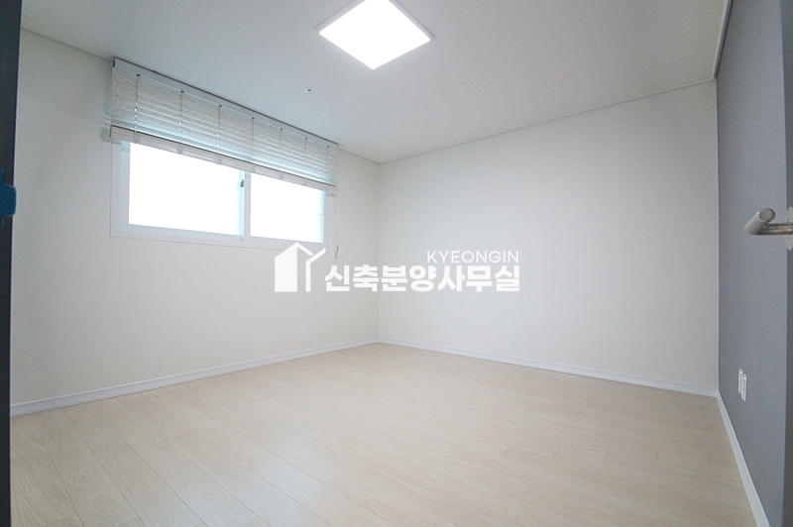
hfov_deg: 100.4
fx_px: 330
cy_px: 264
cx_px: 396
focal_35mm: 15
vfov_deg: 77.2
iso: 1600
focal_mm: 10
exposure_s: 1/100
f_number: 5
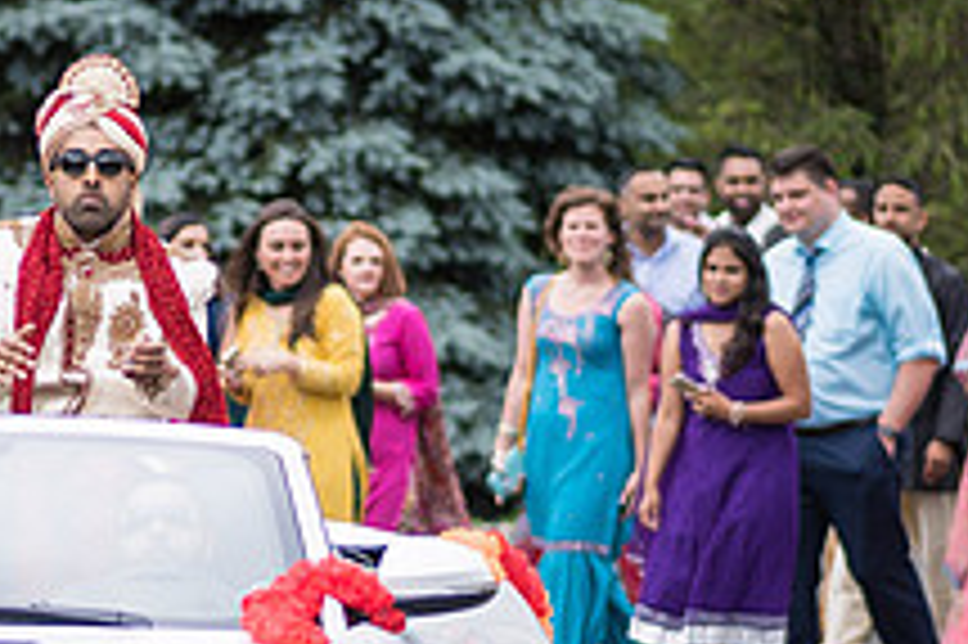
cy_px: 480
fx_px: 6099
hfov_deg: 9.0
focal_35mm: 227
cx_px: 108
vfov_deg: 6.0
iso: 160
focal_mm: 56
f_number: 1.2
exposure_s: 1/8000
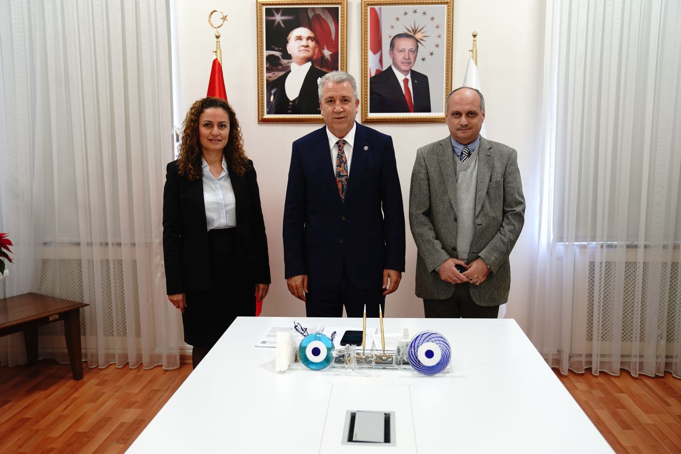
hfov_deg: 58.7
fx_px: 605
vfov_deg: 41.1
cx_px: 340
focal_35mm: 32
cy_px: 227
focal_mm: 32
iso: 800
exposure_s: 1/80
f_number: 3.2
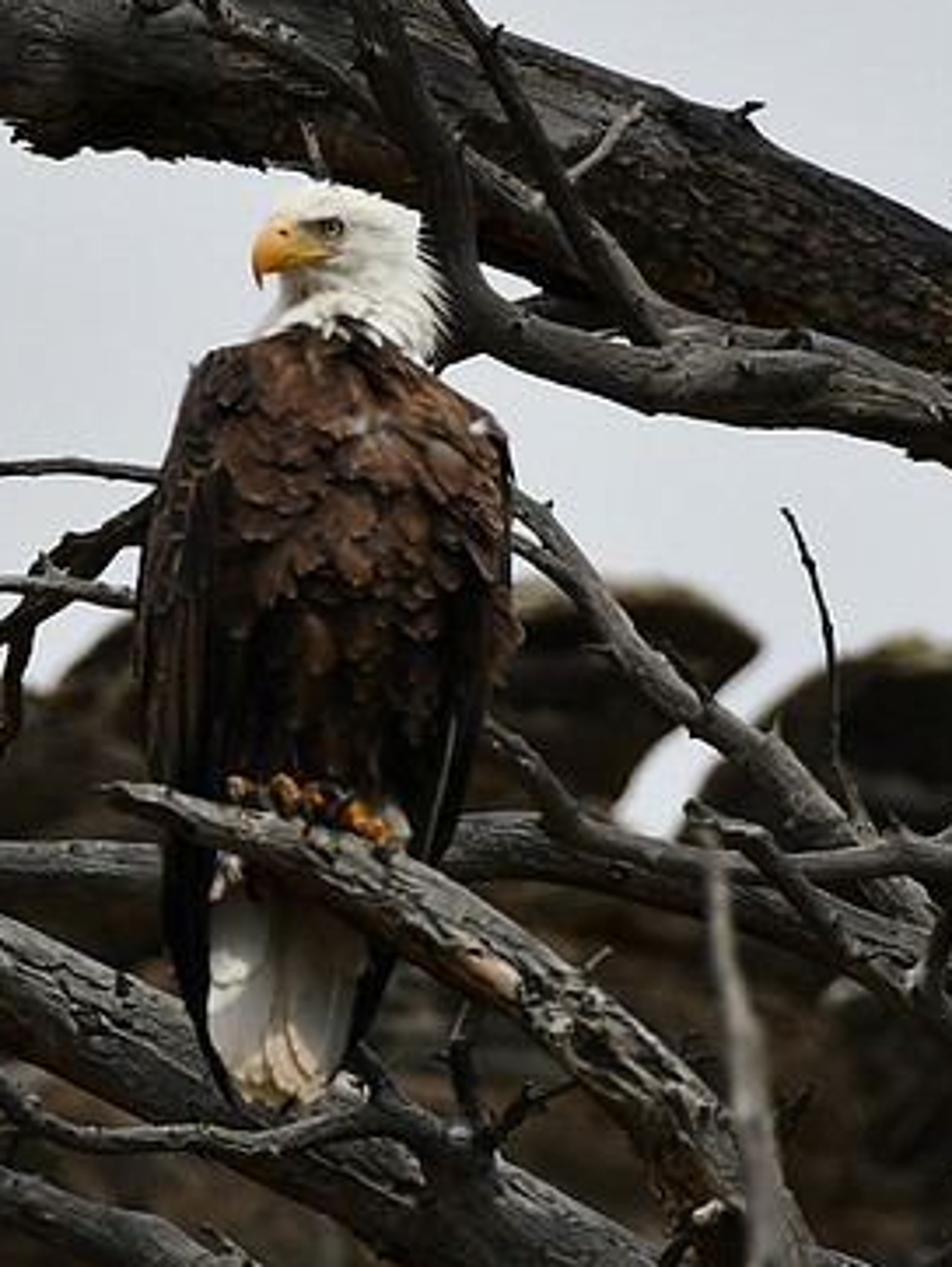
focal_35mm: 1155
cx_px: 360
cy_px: 632
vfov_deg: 1.7
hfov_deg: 1.3
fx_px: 42303
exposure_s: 1/500
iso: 125
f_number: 8
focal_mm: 500
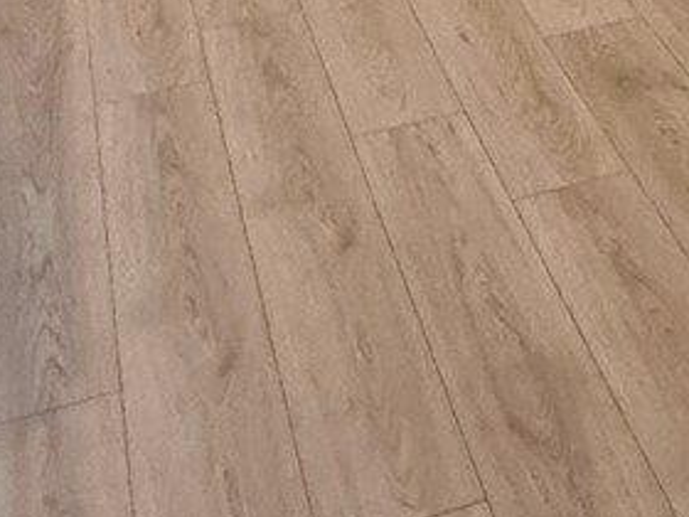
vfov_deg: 14.2
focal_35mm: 80
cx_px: 576
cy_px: -630
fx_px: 1592
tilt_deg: -4.1
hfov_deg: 23.9
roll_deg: +2.0
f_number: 2.2
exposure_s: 1/60
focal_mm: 2.22
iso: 250
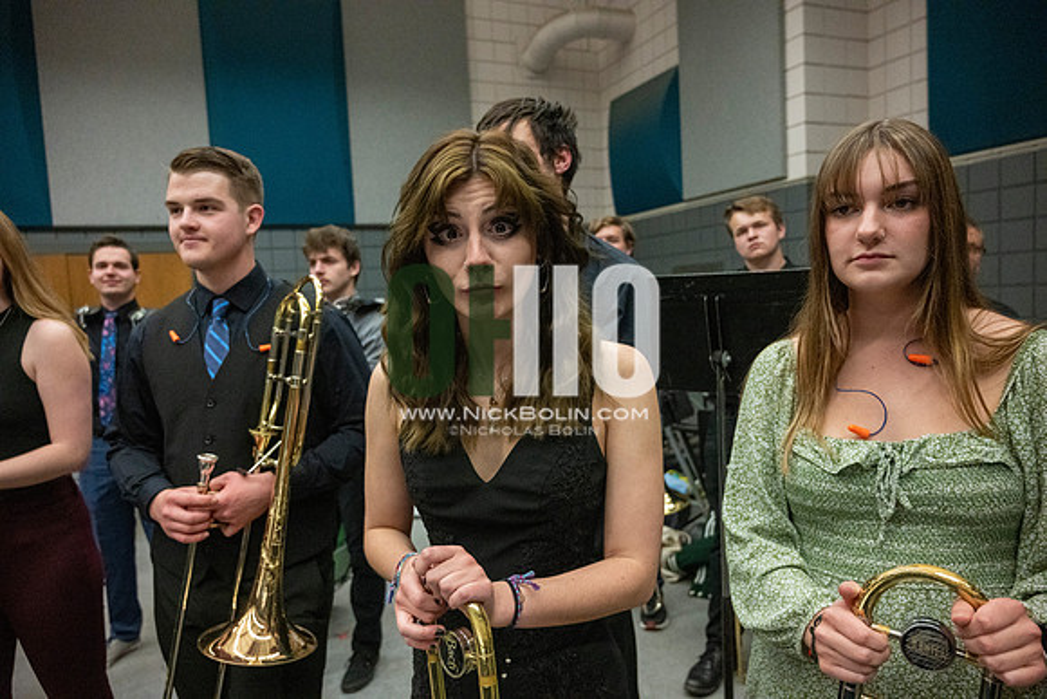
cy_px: 350
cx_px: 524
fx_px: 698
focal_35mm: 24
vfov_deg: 53.2
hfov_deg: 73.7
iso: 10000
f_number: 4
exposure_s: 1/500
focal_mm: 24
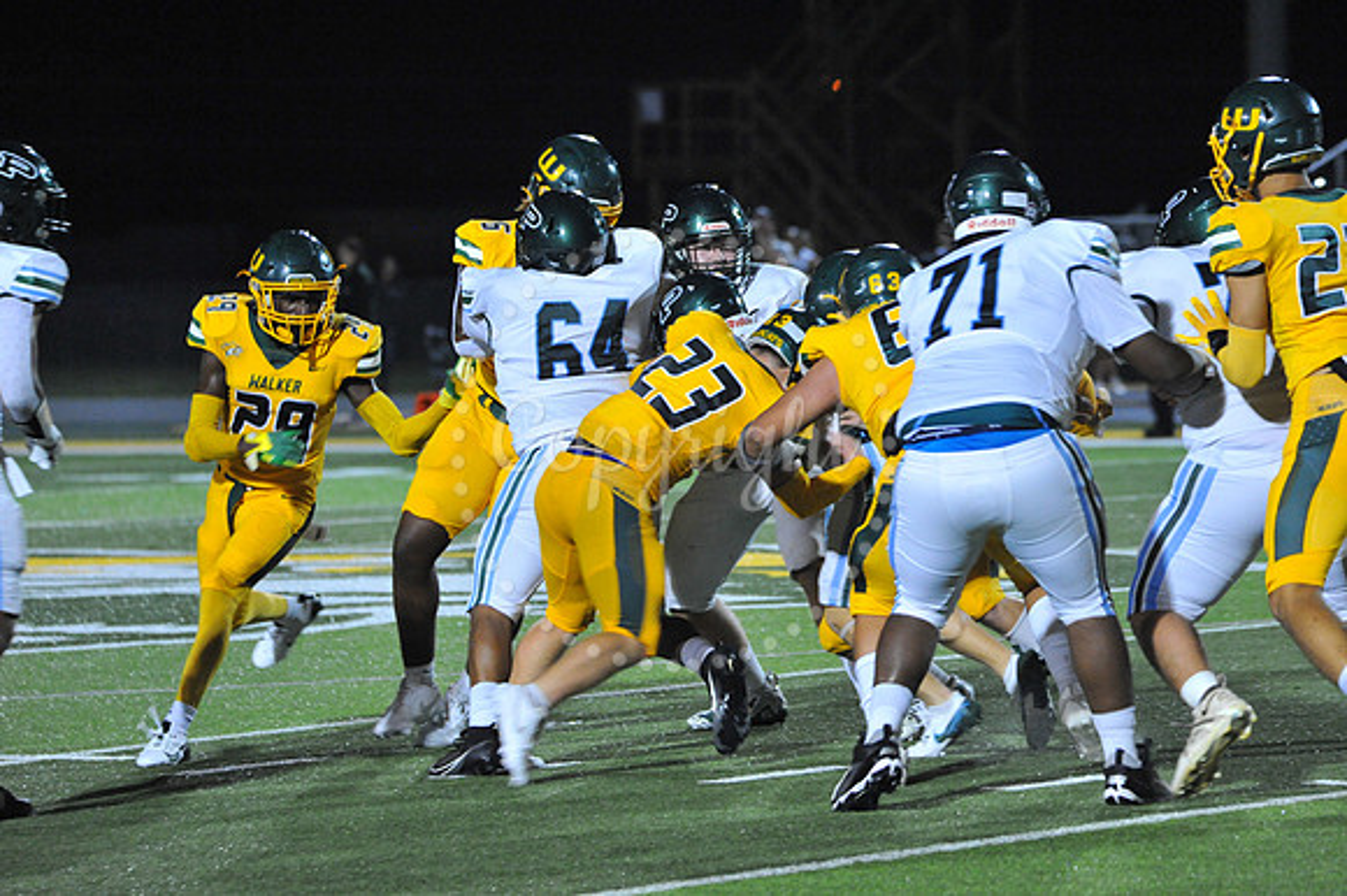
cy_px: 448
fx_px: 8227
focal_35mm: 220
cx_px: 674
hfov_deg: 9.4
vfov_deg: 6.2
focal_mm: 220
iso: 6400
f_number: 5.6
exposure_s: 1/200
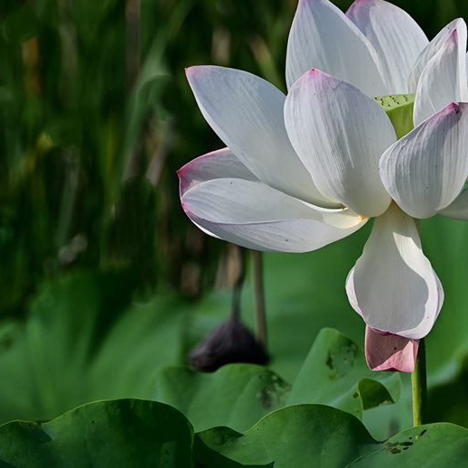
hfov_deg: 5.2
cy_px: 195
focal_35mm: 335
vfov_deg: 5.2
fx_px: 5124
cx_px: 387
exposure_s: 1/800
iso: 100
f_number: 7.6
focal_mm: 170
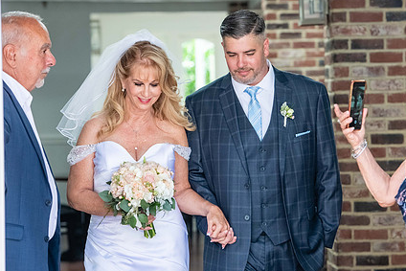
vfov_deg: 8.2
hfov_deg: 12.3
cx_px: 235
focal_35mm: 167
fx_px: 1884
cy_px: 134
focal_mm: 122
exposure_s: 1/400
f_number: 4.5
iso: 640
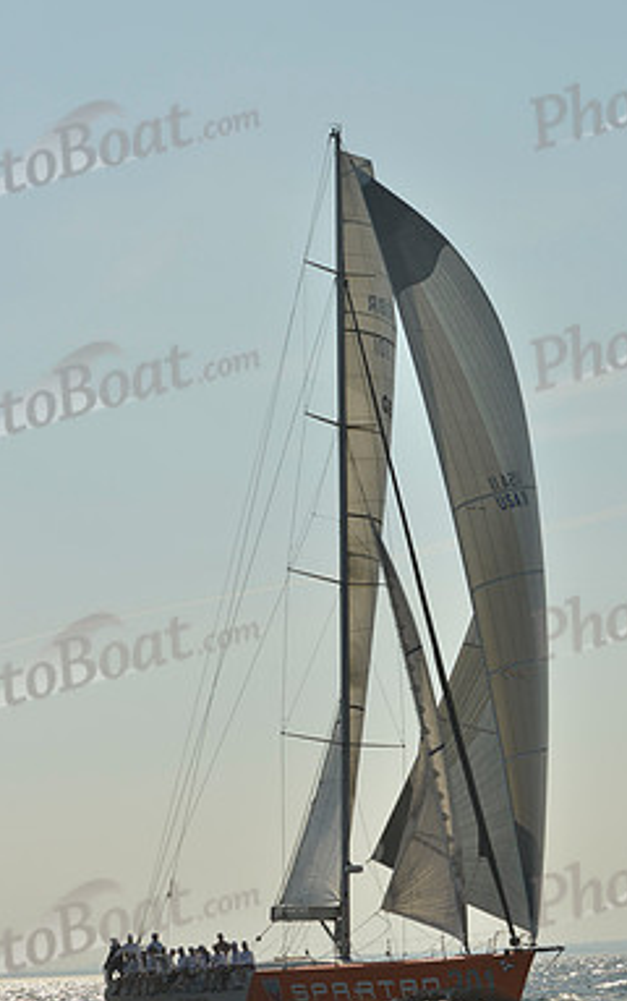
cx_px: 396
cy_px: 497
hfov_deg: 12.1
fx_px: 2947
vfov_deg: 19.3
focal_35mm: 108
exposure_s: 1/2000
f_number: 8
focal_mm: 70
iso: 200
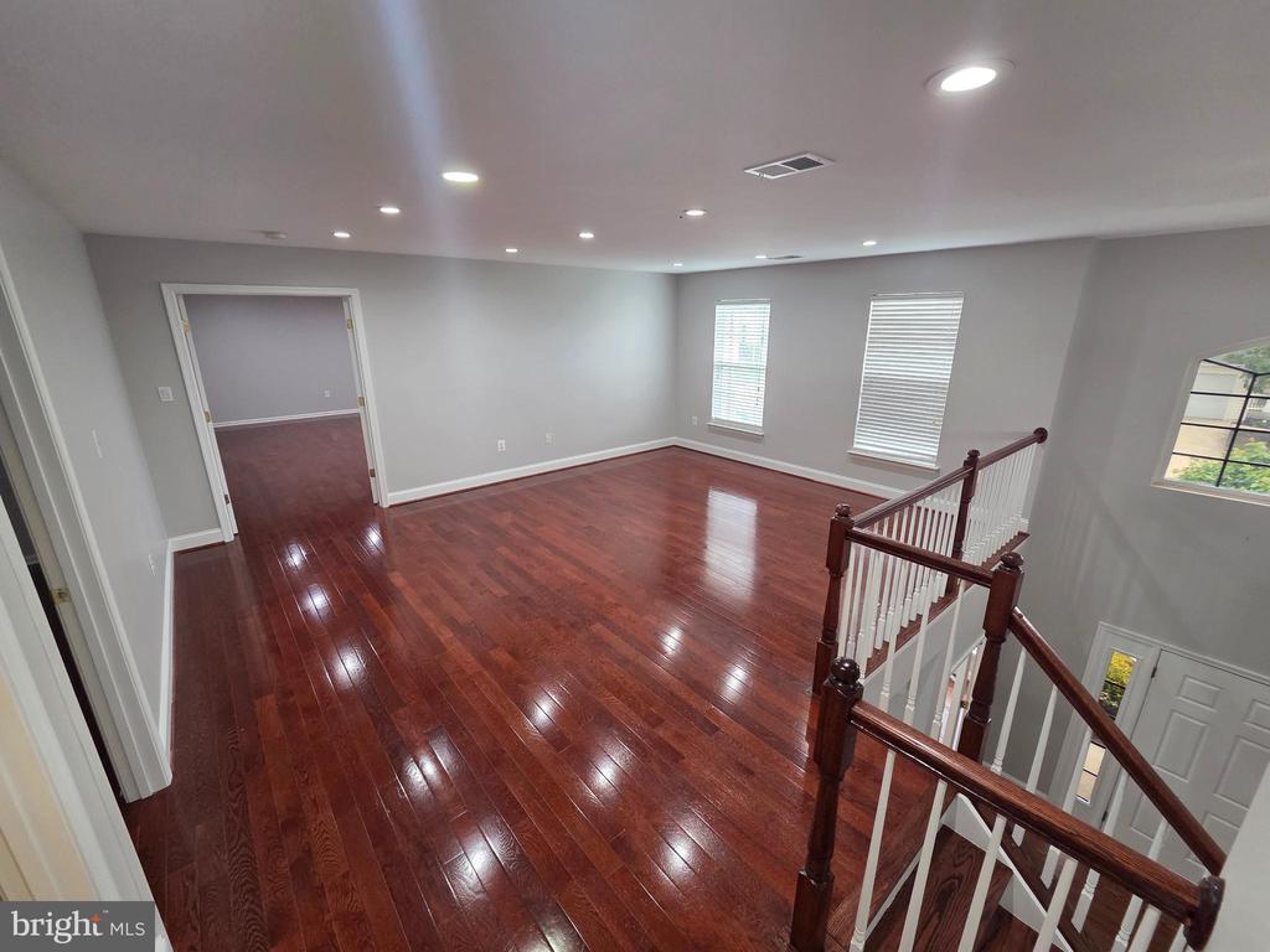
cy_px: 476
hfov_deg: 106.2
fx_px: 477
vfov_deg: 89.9
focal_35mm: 13
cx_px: 635
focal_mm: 2.2
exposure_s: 1/60
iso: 200
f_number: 2.2
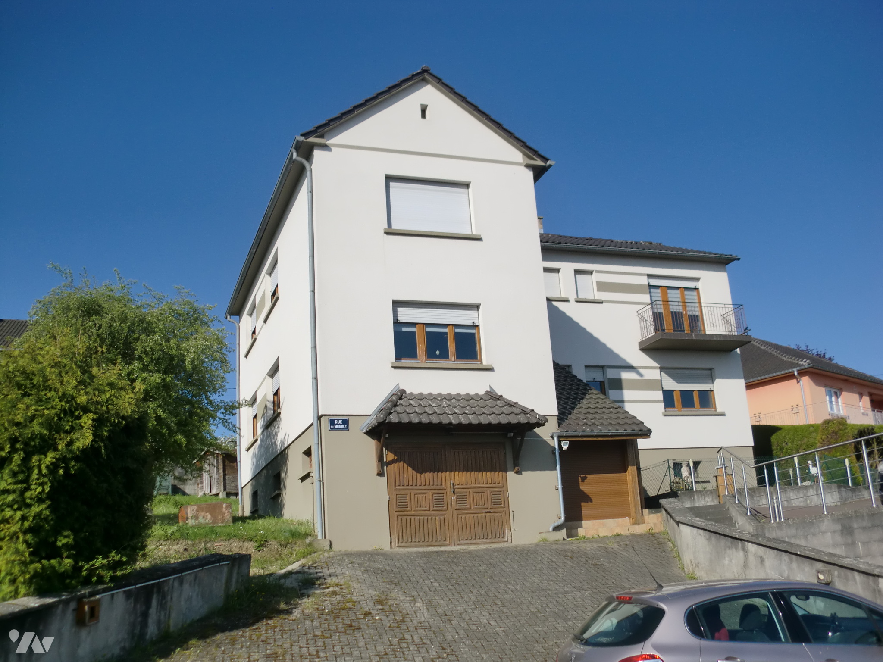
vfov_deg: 40.7
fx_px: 893
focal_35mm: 35
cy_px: 331
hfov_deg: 52.6
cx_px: 442
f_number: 7.8
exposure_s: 1/320
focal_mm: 6.3
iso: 64
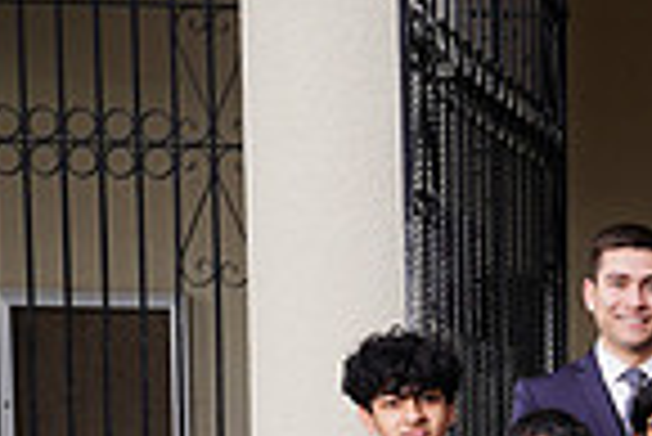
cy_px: 816
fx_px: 2538
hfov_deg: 13.3
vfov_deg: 9.3
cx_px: 1133
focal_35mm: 140
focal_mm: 35
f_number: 7.1
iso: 200
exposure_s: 1/200
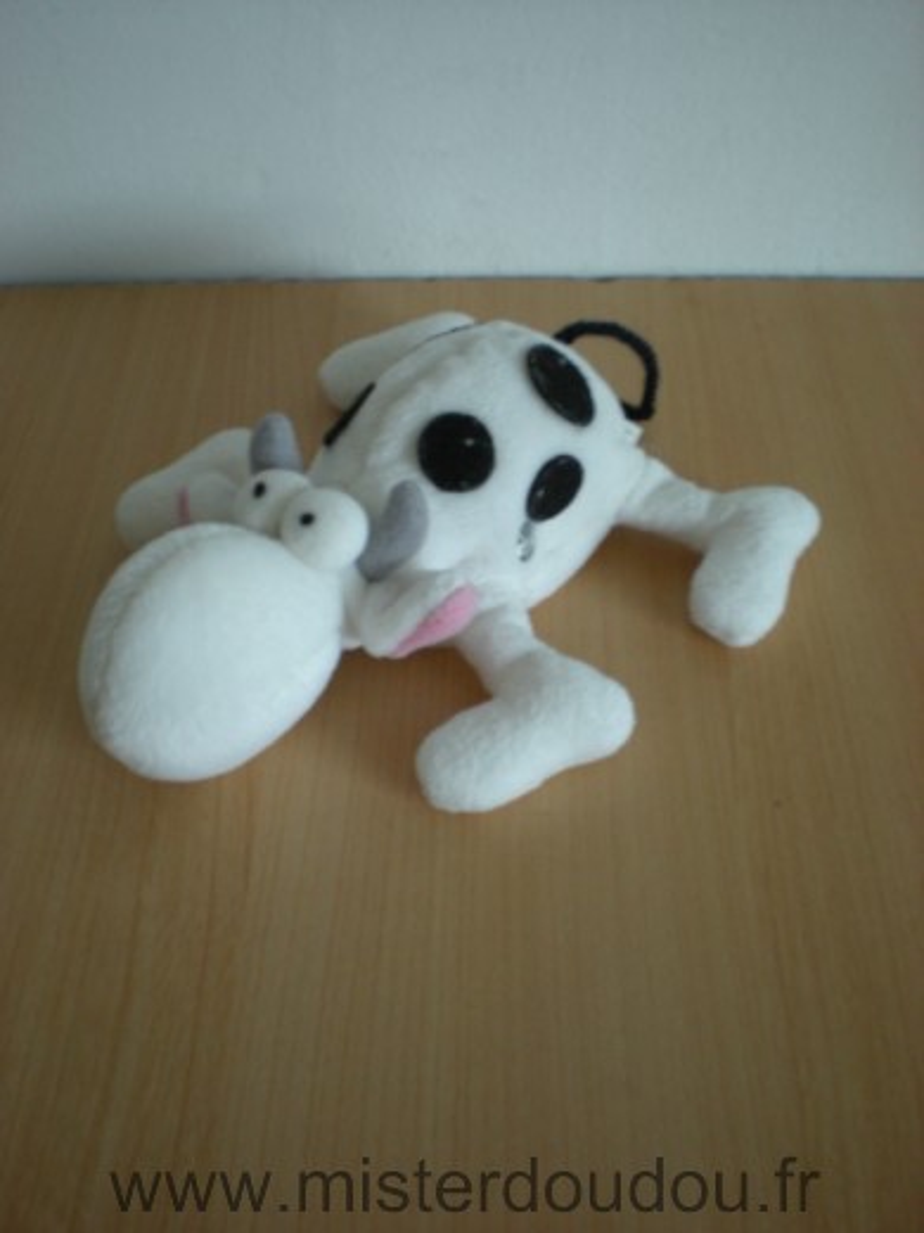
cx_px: 462
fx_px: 1352
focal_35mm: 38
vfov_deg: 49.0
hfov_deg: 37.7
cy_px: 616
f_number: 3.1
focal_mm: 6.3
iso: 200
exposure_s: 1/17
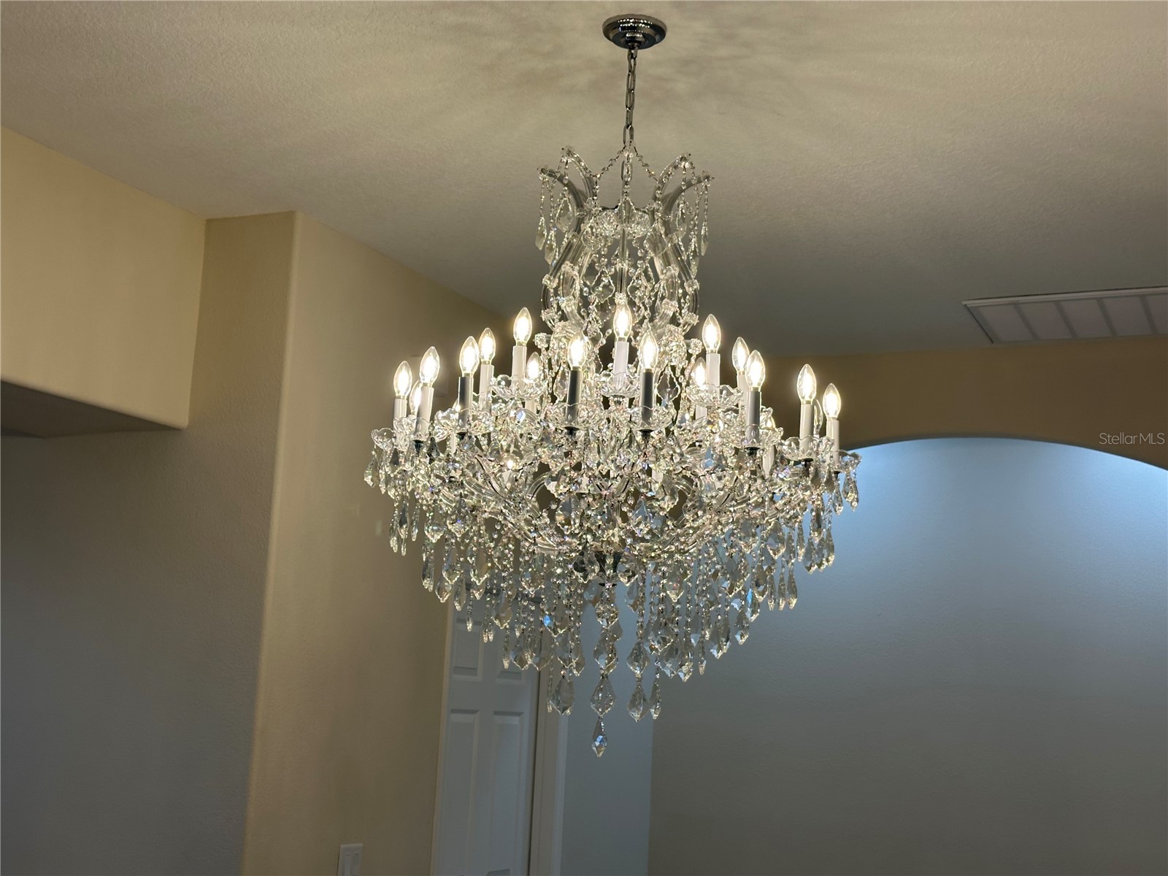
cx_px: 584
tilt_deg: +9.7
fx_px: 1620
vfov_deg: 30.3
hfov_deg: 39.7
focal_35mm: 48
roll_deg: -3.2
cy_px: 438
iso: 50
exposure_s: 1/139
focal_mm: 6.86
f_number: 1.78
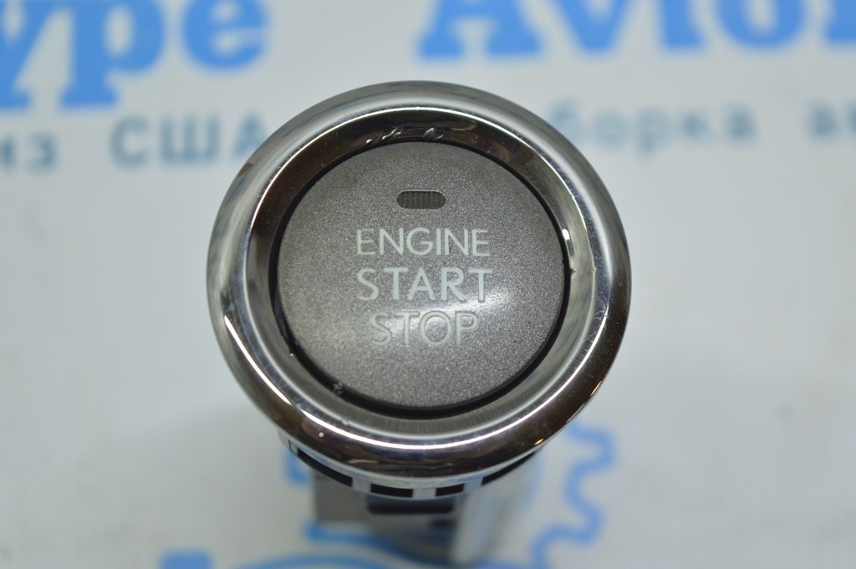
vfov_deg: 16.5
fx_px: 1960
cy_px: 284
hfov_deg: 24.6
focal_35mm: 82
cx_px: 428
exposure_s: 1/50
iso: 400
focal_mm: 55
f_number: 5.6
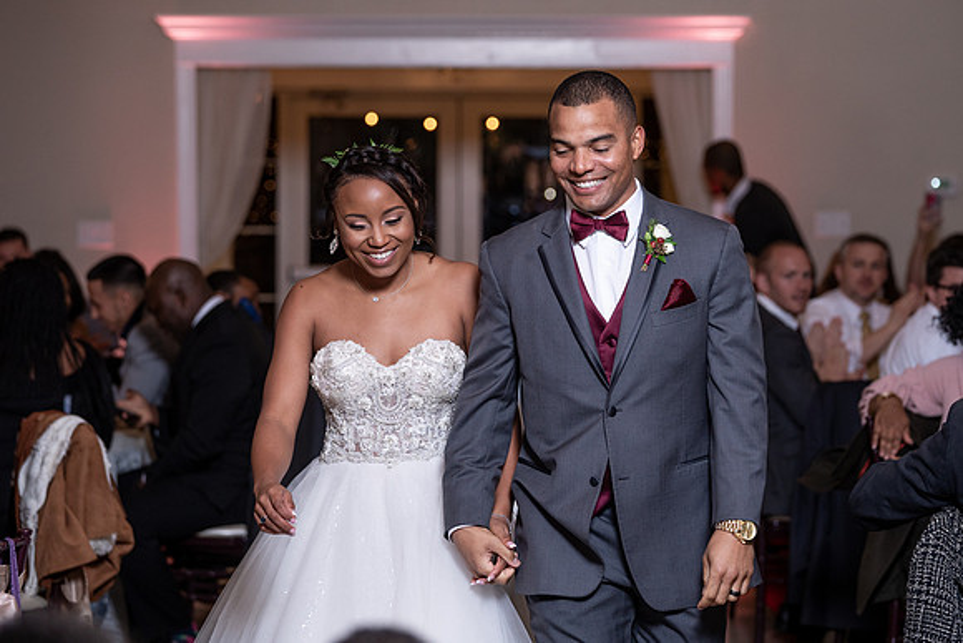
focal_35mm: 133
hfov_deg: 15.4
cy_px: 273
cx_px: 532
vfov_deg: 10.3
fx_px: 3550
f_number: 4
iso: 800
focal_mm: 113
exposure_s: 1/200
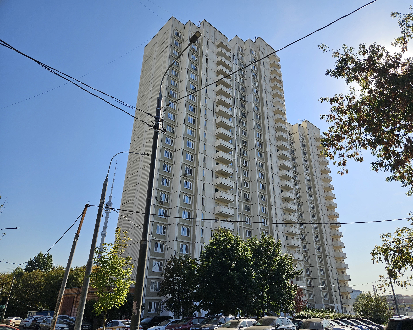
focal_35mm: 24
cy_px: 165
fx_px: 293
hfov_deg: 70.2
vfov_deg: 58.8
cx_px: 217
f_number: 1.8
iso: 25
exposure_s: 1/2483
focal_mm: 5.4
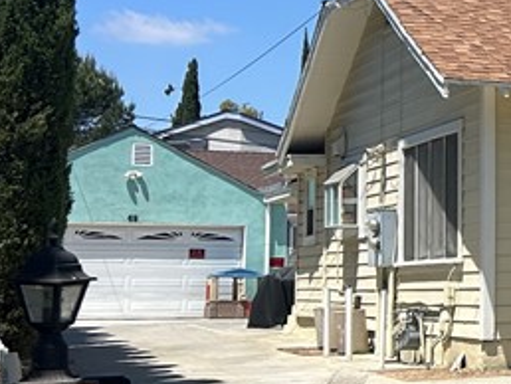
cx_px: 879
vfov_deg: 14.4
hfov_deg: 16.4
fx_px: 1522
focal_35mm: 103
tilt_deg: +2.5
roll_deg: +0.8
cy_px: 222
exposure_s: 1/3831
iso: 50
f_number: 1.5
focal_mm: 5.7
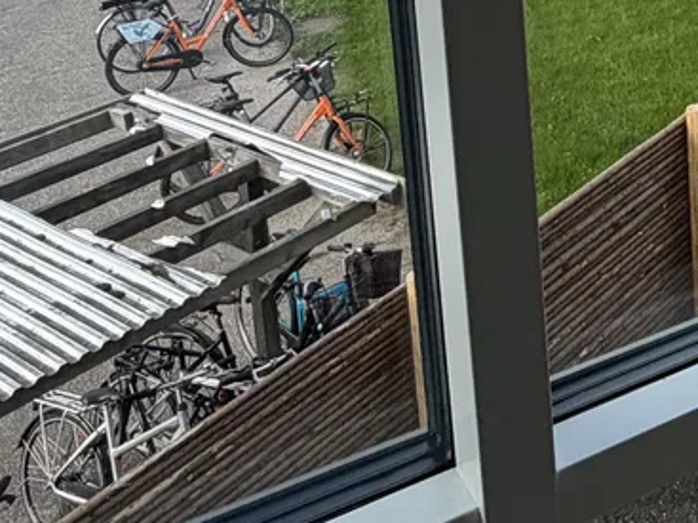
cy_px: -162
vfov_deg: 21.6
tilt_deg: -10.7
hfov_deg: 27.6
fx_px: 1230
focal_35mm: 61
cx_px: 848
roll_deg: +0.4
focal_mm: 2.22
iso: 40
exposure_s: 1/554
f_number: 2.2
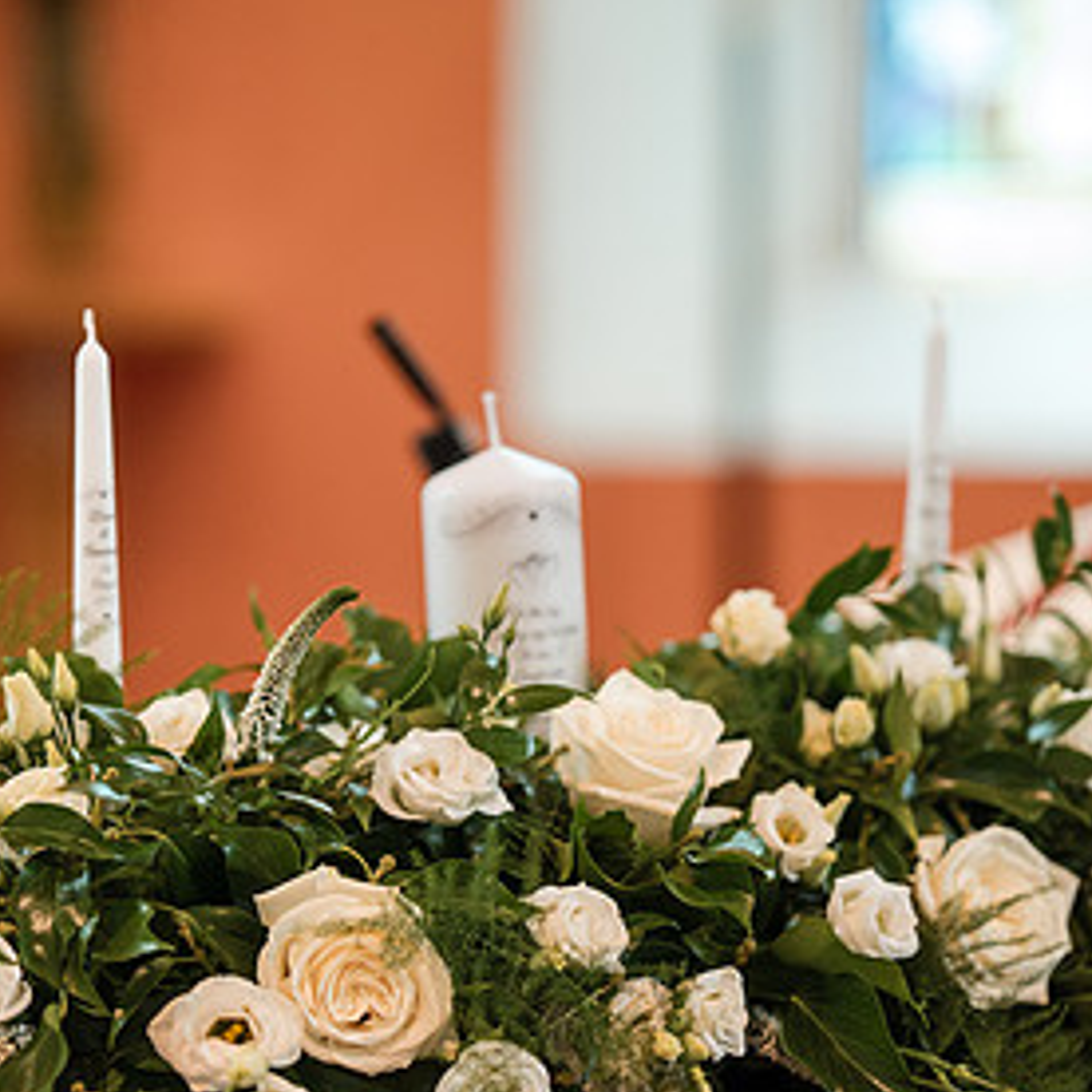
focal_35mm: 152
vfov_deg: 11.5
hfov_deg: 11.5
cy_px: 726
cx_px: 502
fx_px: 5425
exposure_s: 1/500
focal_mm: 85
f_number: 1.4
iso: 1250
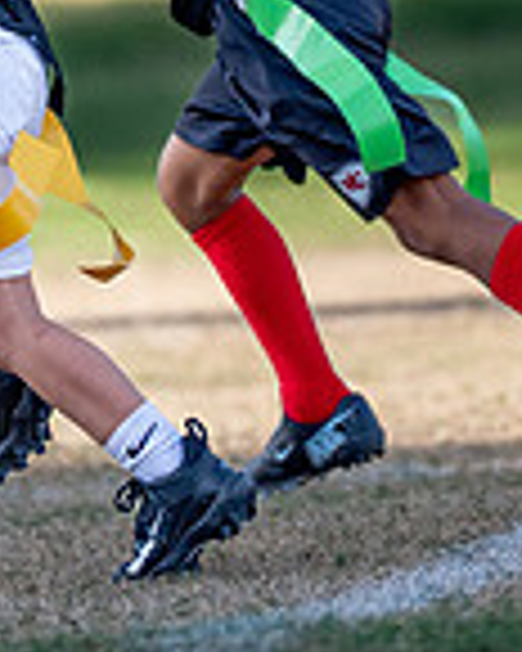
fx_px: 23908
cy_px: -171
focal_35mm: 1238
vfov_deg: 1.6
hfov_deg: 1.3
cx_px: 296
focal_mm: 200
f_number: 2.8
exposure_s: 1/3200
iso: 250
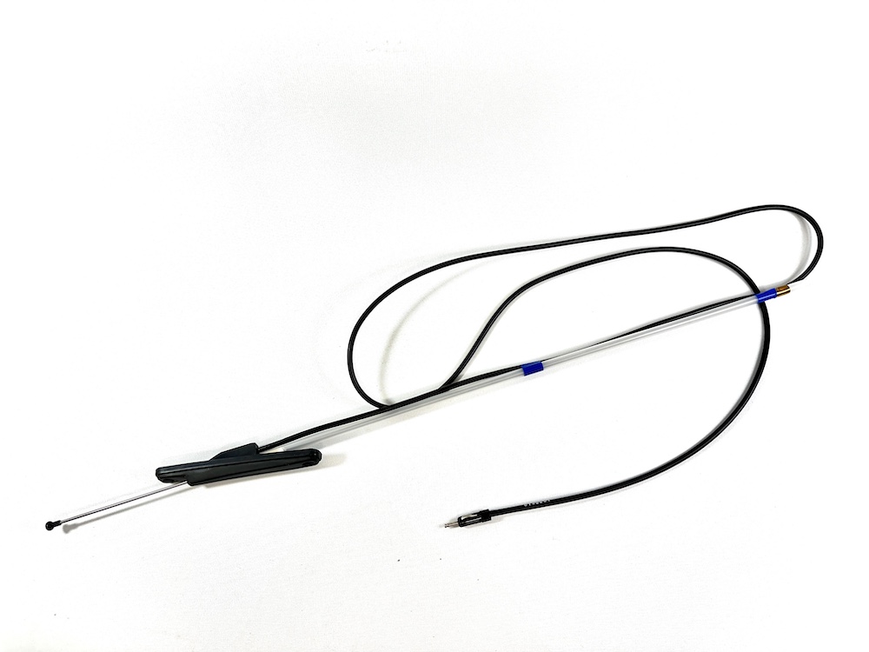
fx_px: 602
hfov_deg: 71.6
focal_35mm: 24
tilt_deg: -76.0
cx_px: 434
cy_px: 326
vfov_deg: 56.8
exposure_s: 1/120
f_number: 1.78
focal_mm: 6.86
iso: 80
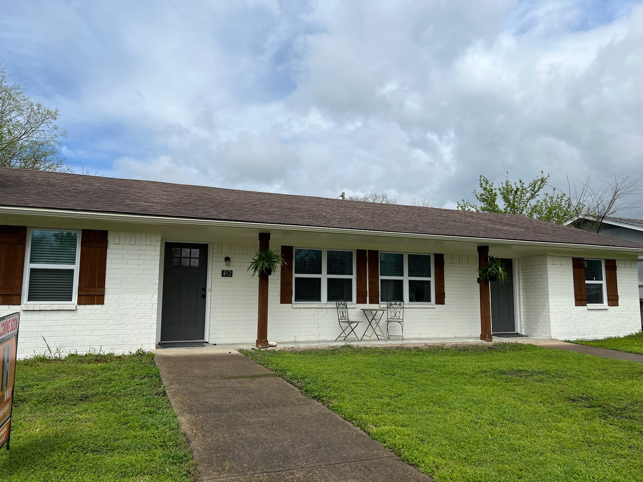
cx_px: 322
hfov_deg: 67.3
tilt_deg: +6.3
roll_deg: -0.2
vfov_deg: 53.1
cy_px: 241
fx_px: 483
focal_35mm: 26
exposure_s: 1/7463
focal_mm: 5.7
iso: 50
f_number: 1.5
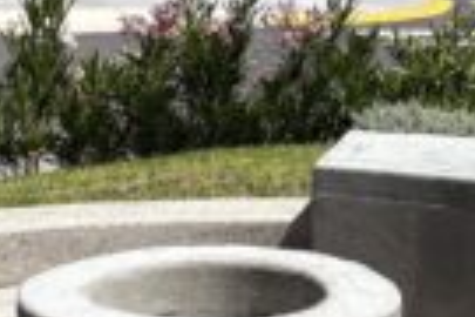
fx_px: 2111
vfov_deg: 8.5
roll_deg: -0.3
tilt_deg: -4.3
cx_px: 253
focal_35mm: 160
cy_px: 21
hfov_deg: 12.8
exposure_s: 1/6329
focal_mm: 5.96
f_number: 1.6
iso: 50
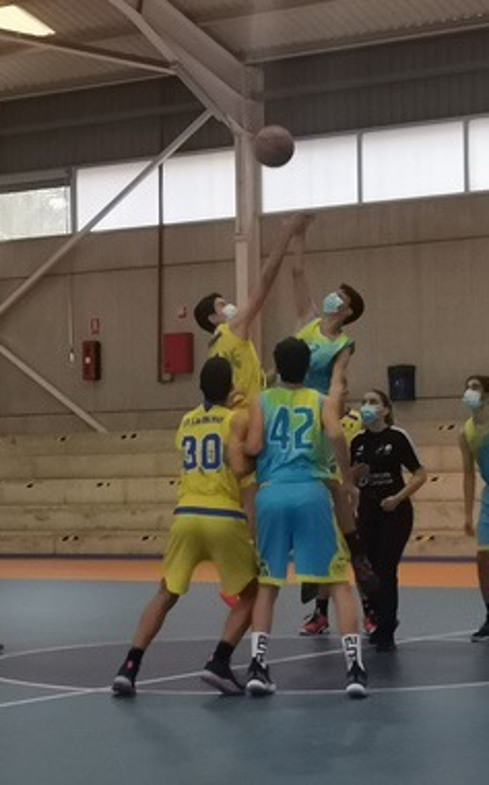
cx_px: 235
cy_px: 391
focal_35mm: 94
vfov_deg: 22.1
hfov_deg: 13.9
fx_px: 2007
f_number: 1.8
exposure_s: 1/100
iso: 320
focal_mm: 4.75
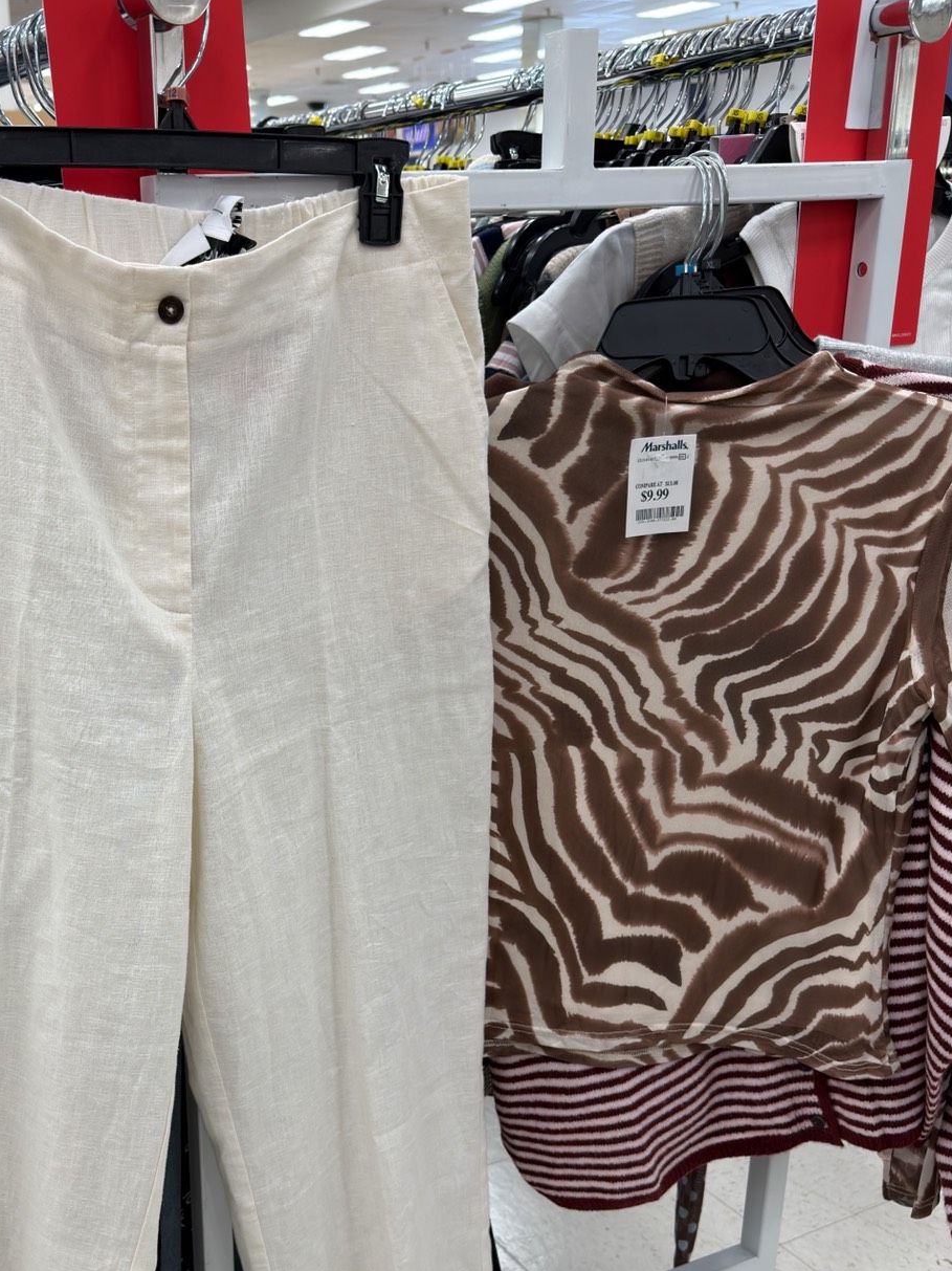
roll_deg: +2.6
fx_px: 1394
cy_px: 787
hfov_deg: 36.5
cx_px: 199
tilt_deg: -20.8
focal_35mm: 38
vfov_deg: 48.6
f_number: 1.78
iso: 80
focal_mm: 6.76
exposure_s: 1/60
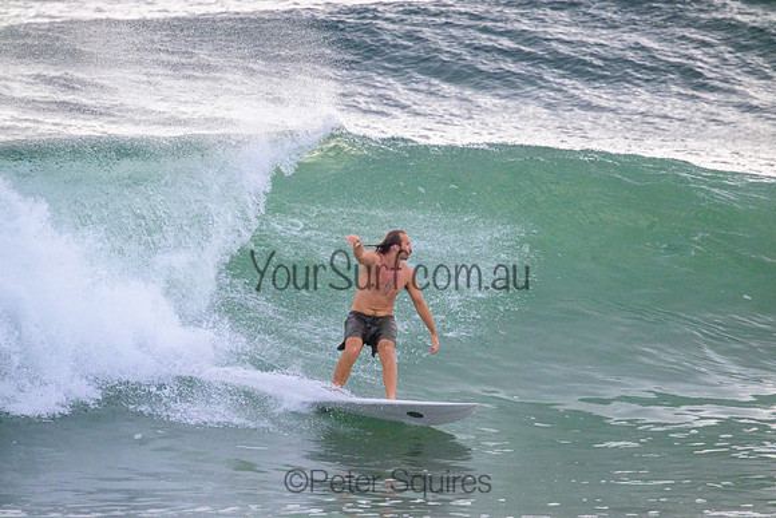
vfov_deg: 1.7
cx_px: 388
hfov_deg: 2.6
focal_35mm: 800
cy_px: 259
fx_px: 17248
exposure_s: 1/2000
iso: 1800
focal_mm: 800
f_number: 11
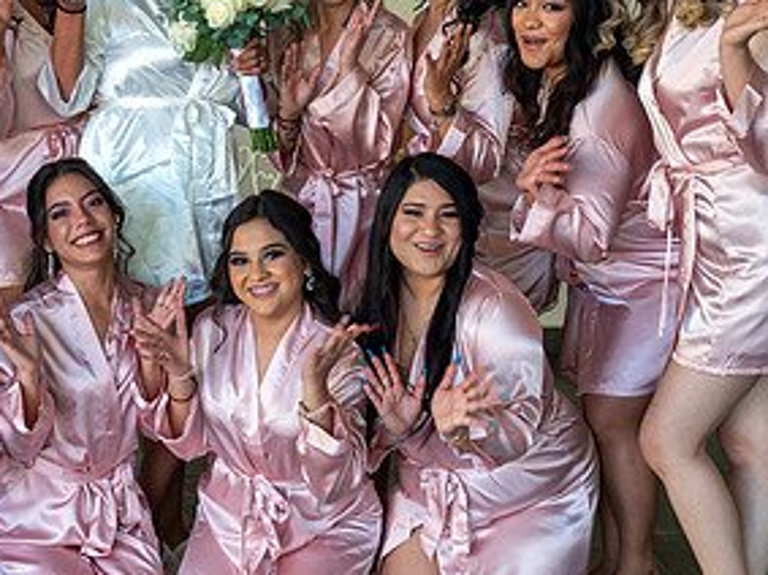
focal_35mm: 69
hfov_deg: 27.9
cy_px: 221
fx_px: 1530
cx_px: 228
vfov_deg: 21.3
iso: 160
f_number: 3.5
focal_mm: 35
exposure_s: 1/125
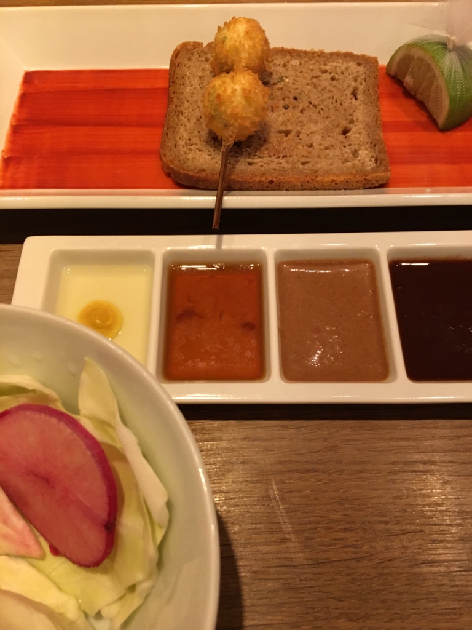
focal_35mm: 29
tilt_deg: -63.5
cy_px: 315
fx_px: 527
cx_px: 236
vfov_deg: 61.7
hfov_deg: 48.2
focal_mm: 4.15
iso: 200
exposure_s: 1/17
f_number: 2.2
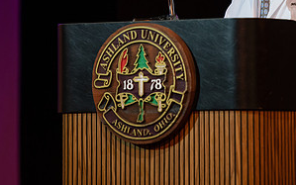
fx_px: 3034
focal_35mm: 376
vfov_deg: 3.5
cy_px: 31
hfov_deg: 5.6
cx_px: 244
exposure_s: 1/200
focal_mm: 190
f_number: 3.2
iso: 1000
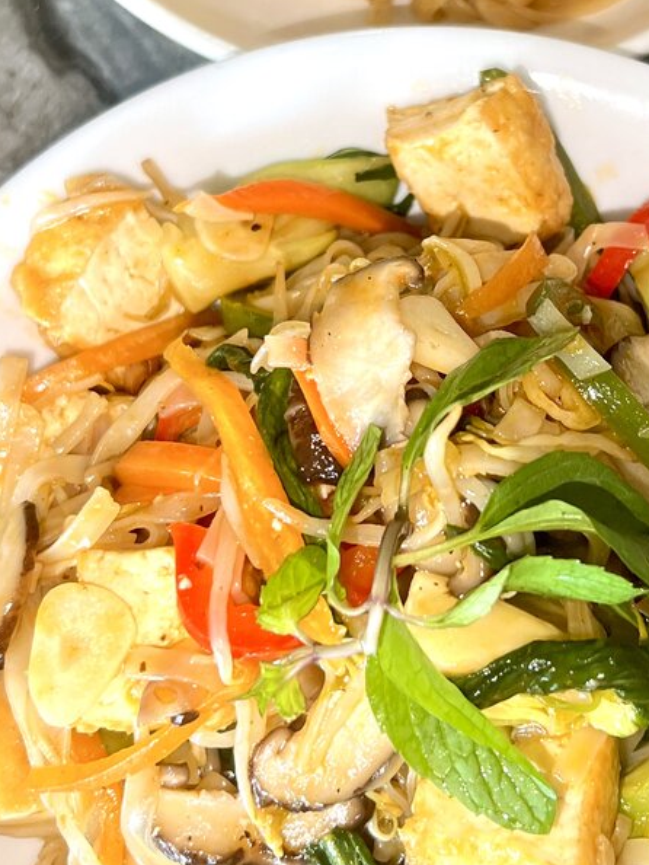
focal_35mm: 63
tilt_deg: -69.3
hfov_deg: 23.2
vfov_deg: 30.7
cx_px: 451
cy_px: 358
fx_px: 1574
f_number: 1.5
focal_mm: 5.7
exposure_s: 1/113
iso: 125
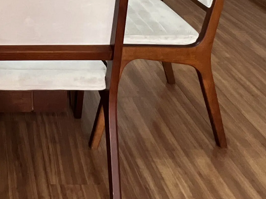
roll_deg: +0.4
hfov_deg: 33.8
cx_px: -18
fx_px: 384
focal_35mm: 50
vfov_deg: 20.4
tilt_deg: -0.8
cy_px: -162
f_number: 1.8
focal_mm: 1.57
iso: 160
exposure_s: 1/60
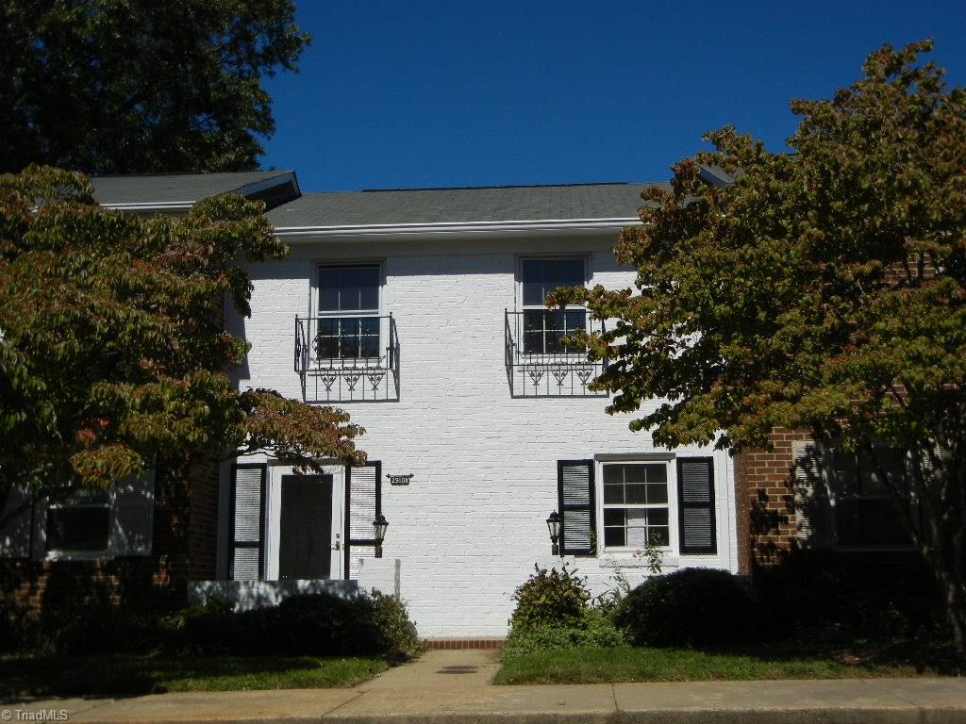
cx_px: 483
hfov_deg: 42.1
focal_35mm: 45
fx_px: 1256
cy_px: 362
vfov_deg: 32.2
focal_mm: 8.1
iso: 160
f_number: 7.6
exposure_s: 1/1056
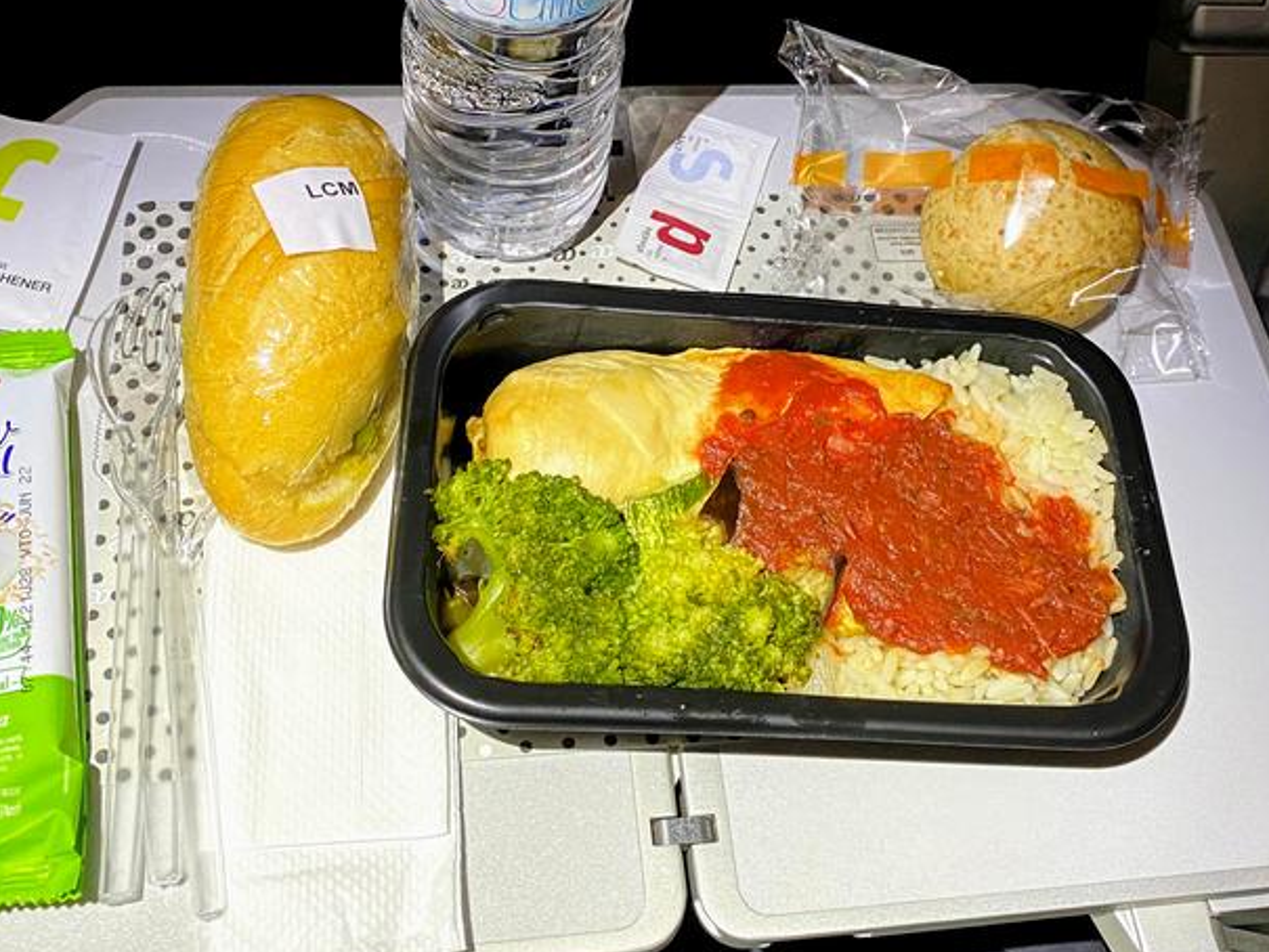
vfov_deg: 32.6
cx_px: 686
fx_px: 1613
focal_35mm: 44
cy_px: 302
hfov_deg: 42.9
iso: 160
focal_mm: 4.25
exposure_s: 1/41
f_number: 1.8
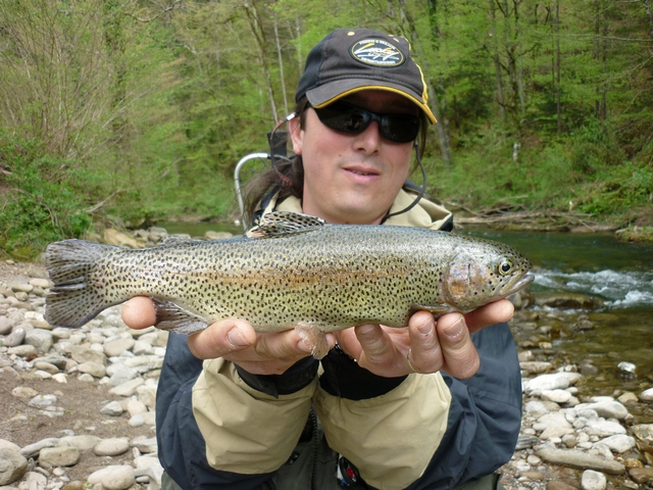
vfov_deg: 42.9
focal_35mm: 33
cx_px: 326
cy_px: 245
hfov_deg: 55.4
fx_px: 623
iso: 100
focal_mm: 5.5
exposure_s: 1/160
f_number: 2.8
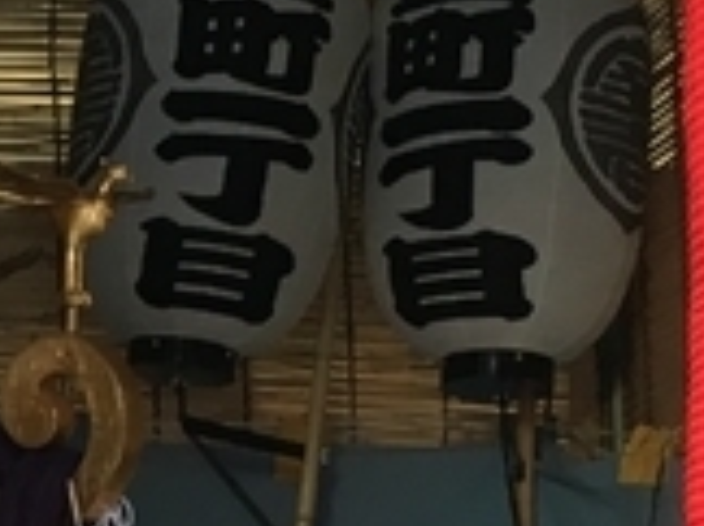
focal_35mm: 215
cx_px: -443
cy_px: 461
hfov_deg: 8.9
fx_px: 4366
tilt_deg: +6.2
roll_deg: -0.3
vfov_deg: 6.9
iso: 50
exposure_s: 1/30
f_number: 2.2
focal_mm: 4.15
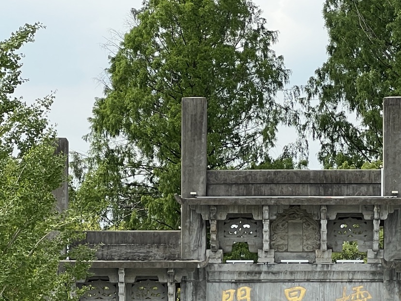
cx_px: 313
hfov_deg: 10.7
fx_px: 2143
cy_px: 344
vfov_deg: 8.0
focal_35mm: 185
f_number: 2.8
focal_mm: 9
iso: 32
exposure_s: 1/504
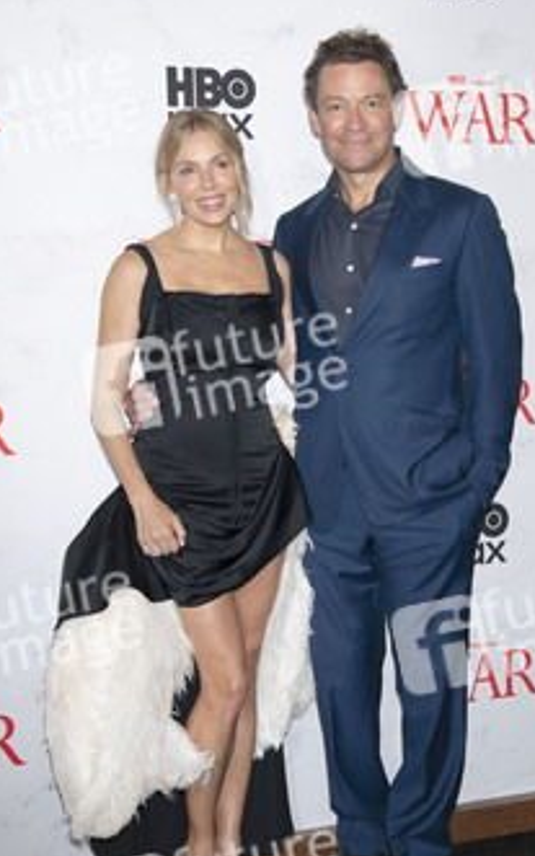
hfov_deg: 22.0
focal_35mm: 59
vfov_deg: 34.5
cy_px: 504
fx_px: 1376
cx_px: 289
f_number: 5.6
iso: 640
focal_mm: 48
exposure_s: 1/200
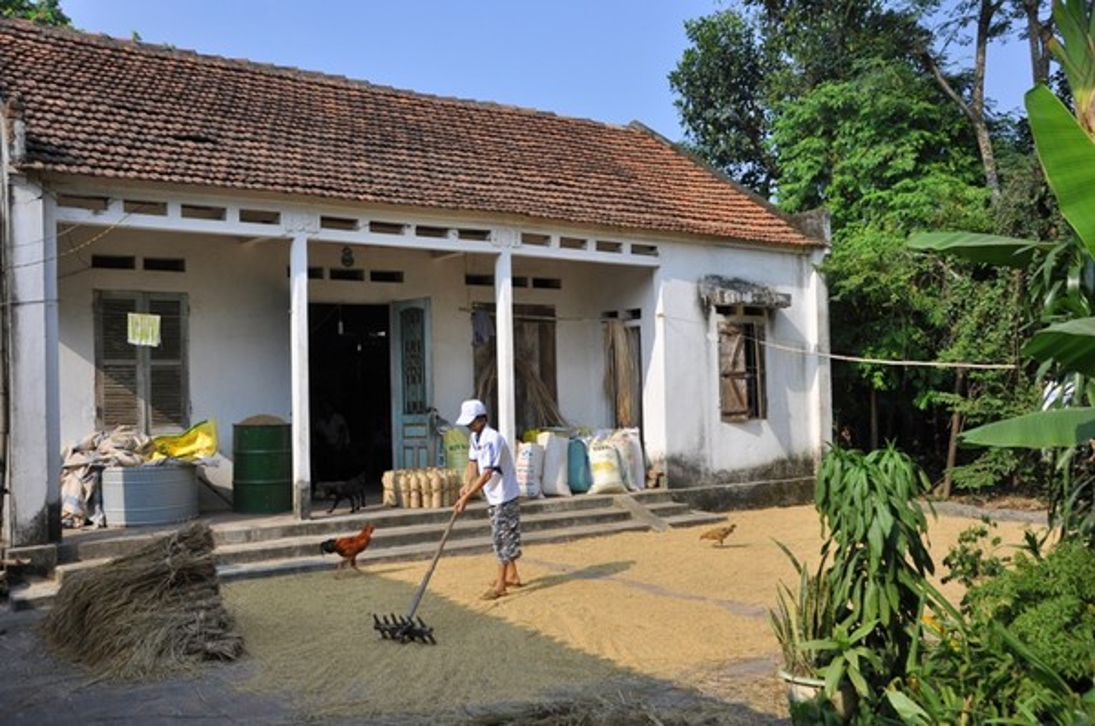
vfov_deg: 36.8
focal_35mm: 36
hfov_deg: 53.2
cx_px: 548
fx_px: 1093
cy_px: 363
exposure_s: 1/1000
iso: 200
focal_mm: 24
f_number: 5
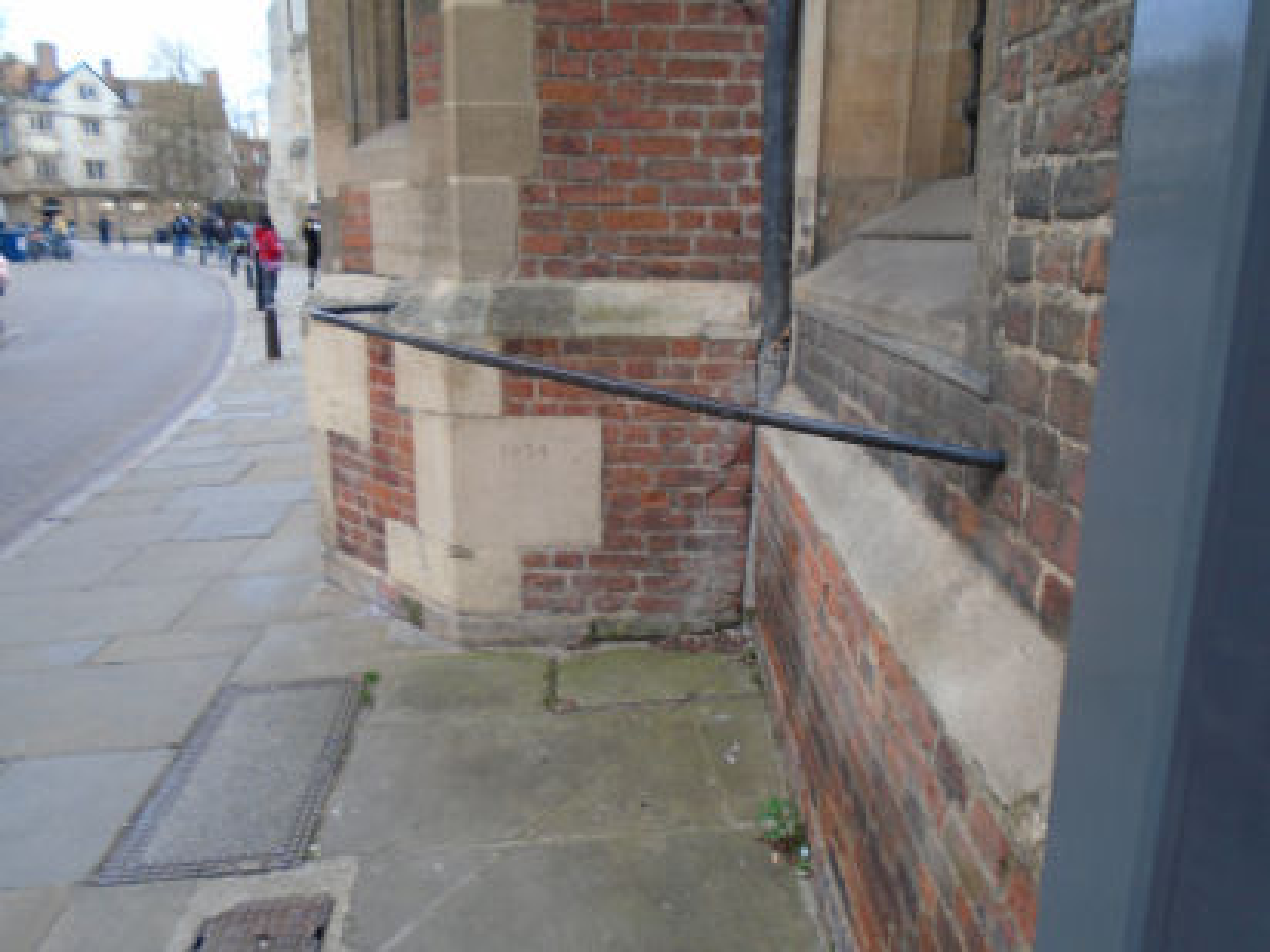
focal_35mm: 26
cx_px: 635
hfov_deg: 67.3
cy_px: 476
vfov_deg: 53.1
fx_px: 954
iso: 100
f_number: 3.2
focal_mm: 4.6
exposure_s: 1/40
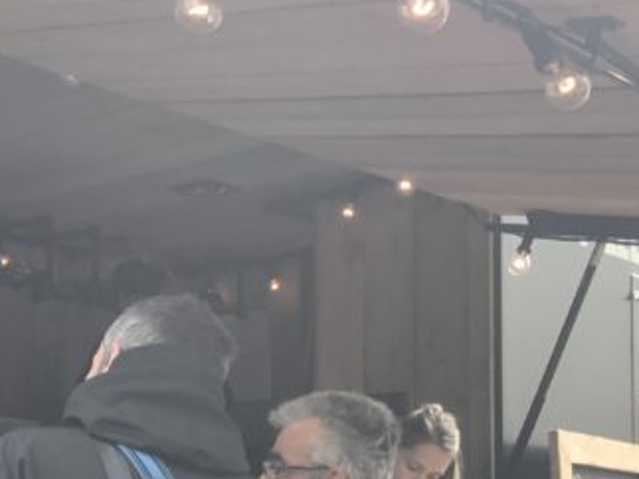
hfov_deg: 24.5
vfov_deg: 18.4
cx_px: 101
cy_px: 484
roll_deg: +0.6
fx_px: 1439
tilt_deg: +2.6
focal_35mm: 78
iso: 20
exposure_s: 1/192
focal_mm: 3.99
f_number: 1.8
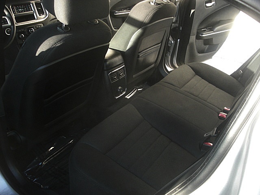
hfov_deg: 51.4
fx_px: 270
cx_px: 130
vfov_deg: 39.7
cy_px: 98
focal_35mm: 36
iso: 200
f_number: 2.8
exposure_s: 1/80
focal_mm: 6.3
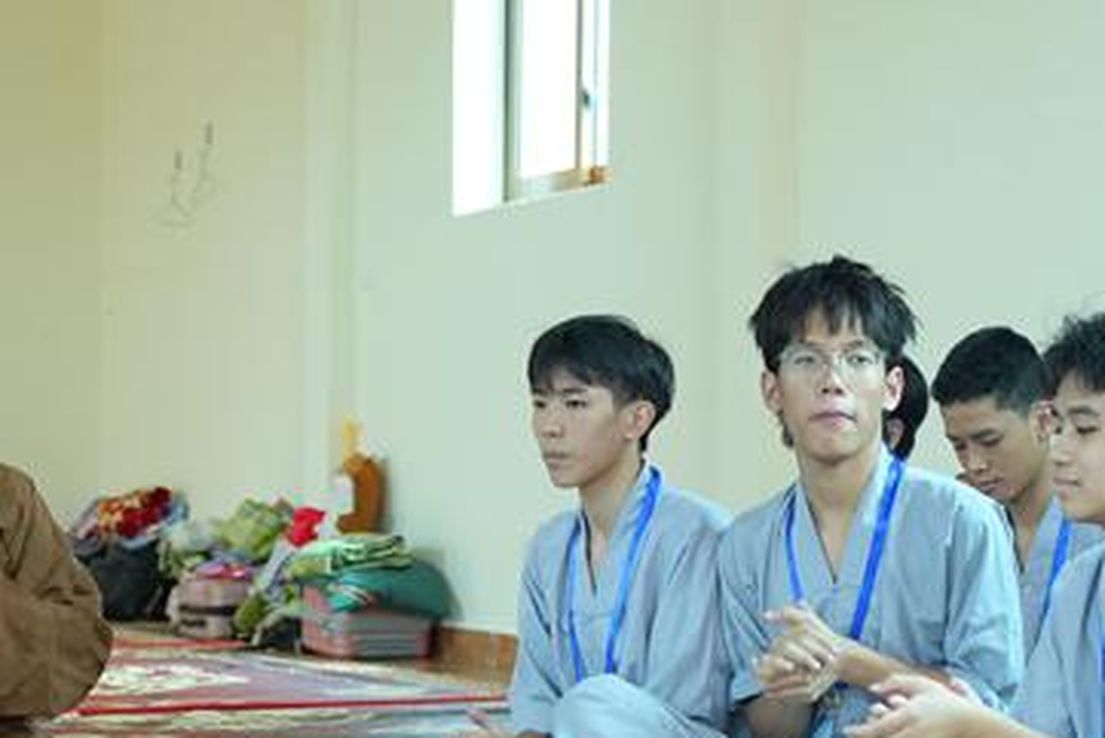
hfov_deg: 18.9
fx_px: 3234
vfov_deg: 13.0
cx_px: 1102
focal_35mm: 105
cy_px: 585
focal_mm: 31.7
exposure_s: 1/100
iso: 1000
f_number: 2.8
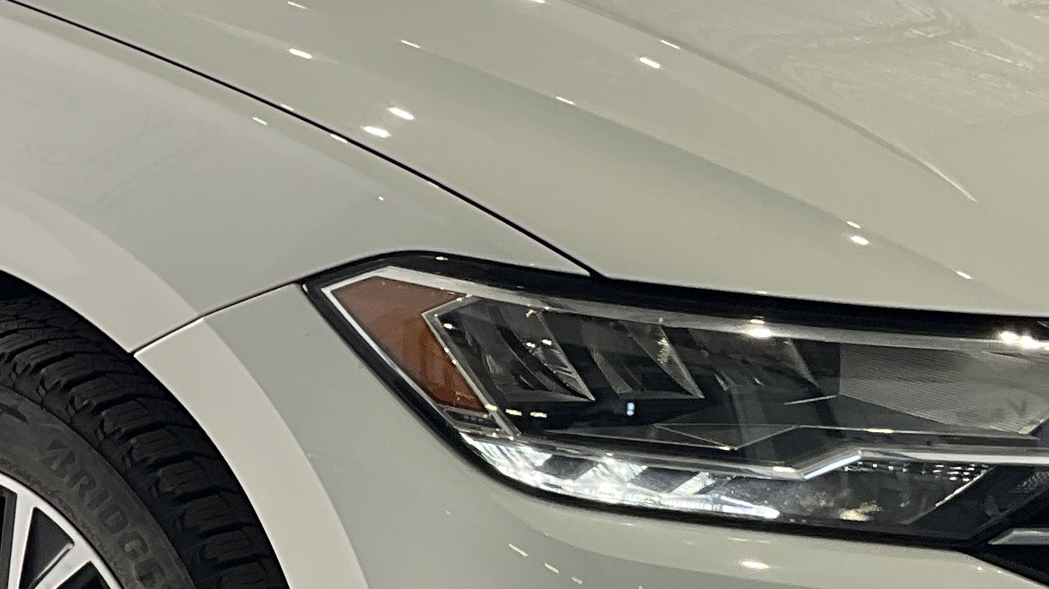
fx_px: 3031
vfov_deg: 11.1
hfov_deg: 19.1
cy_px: 194
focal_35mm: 109
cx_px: 11
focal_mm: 3
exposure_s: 1/147
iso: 20
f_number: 1.8
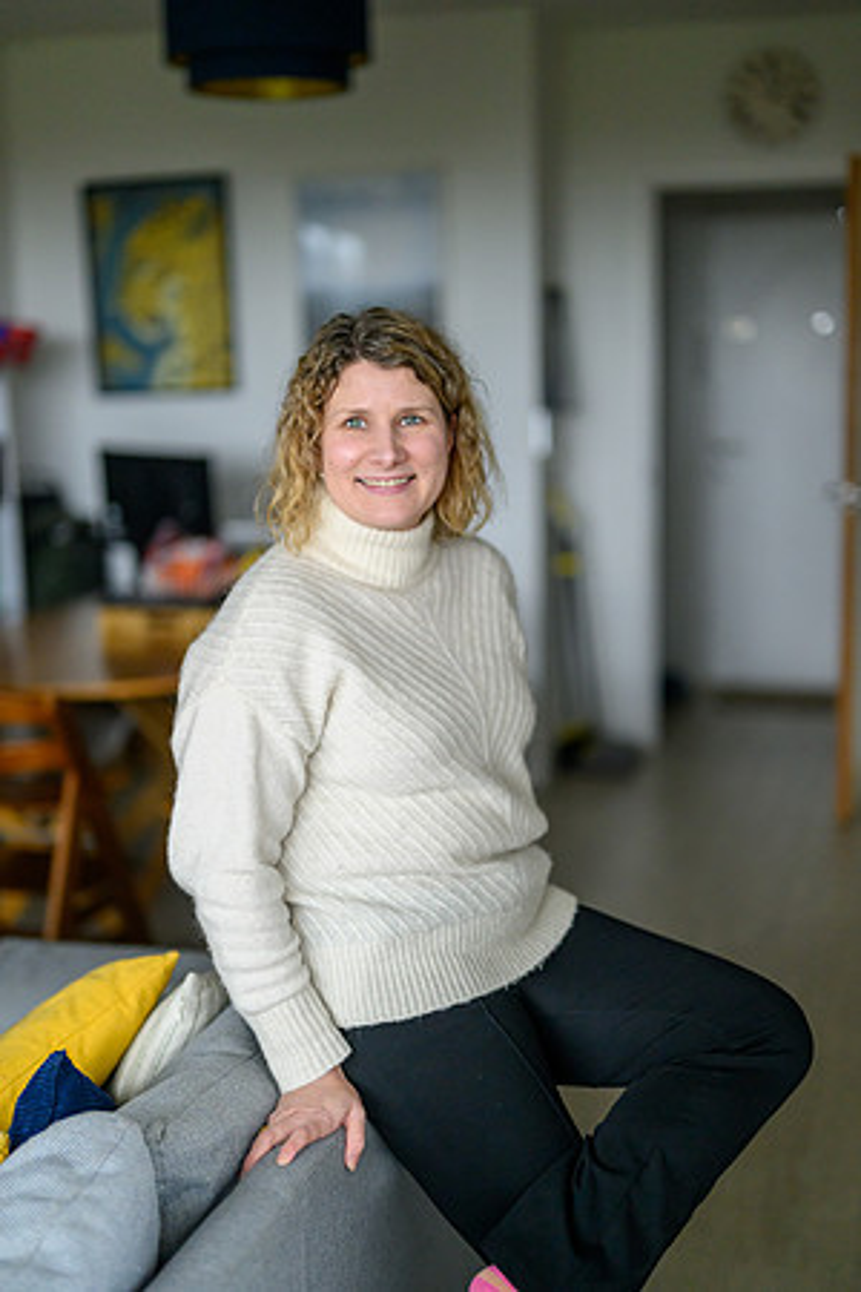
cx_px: 430
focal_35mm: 50
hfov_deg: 27.0
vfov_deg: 39.6
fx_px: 1794
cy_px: 646
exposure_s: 1/400
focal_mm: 50
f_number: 1.2
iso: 1800
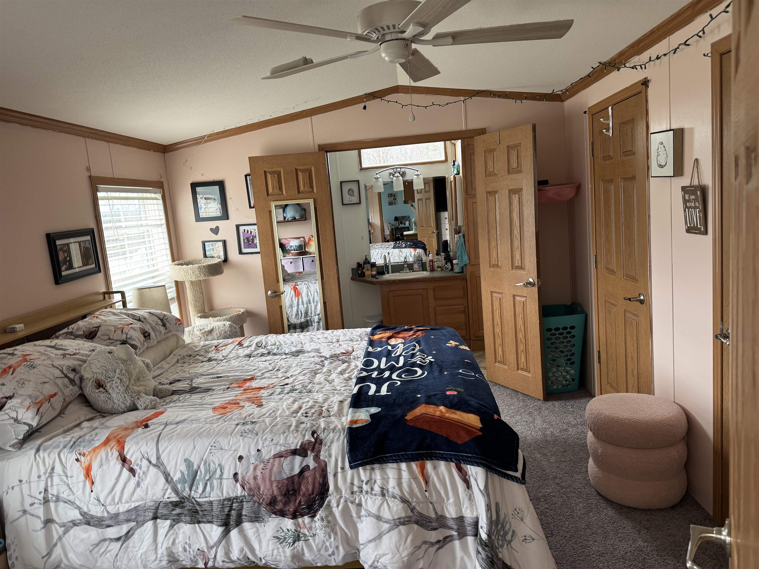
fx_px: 526
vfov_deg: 56.8
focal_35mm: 24
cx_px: 380
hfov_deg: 71.6
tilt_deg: -7.9
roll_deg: +6.0
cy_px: 284
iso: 125
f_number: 1.78
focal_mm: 6.76
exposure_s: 1/121
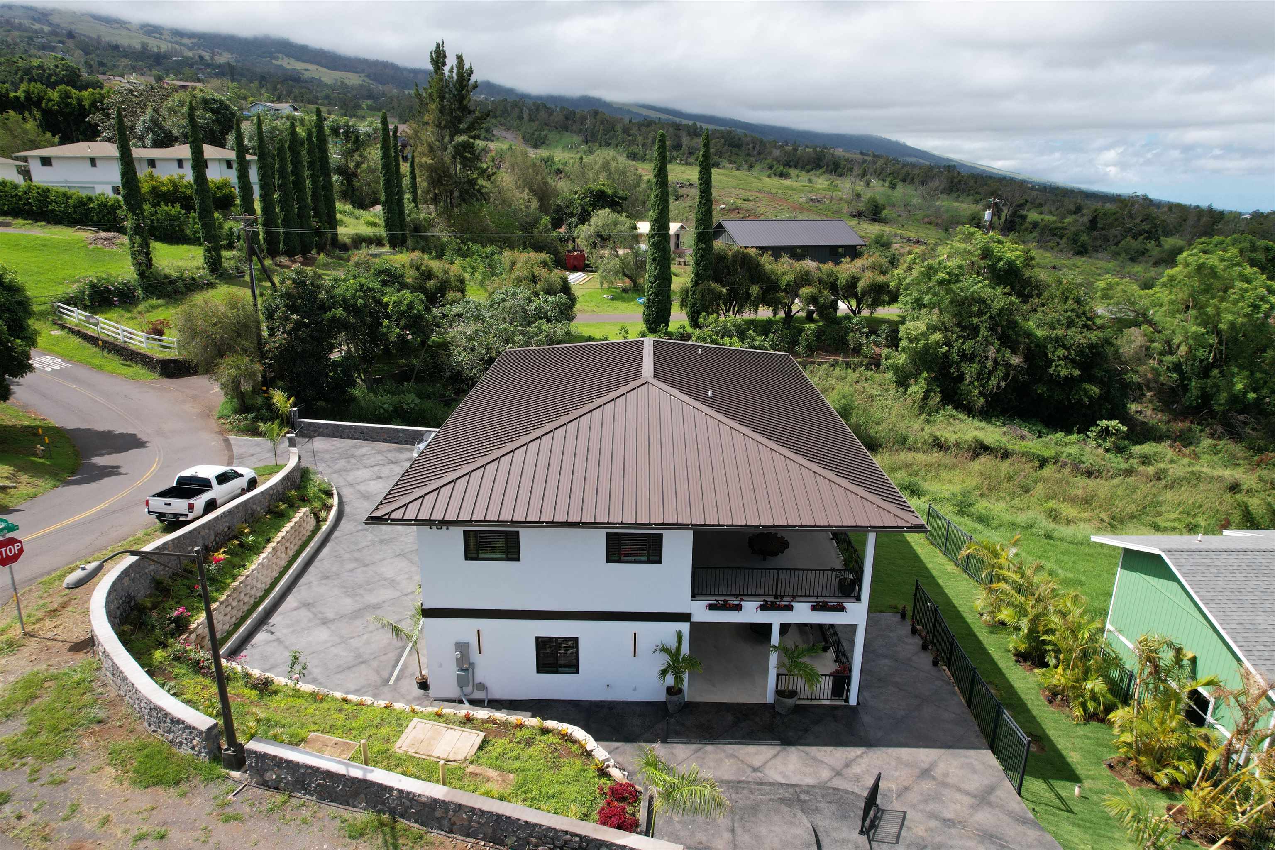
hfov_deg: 78.6
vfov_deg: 57.2
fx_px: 779
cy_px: 425
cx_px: 638
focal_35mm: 22
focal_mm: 8.38
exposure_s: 1/1600
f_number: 2.8
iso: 120
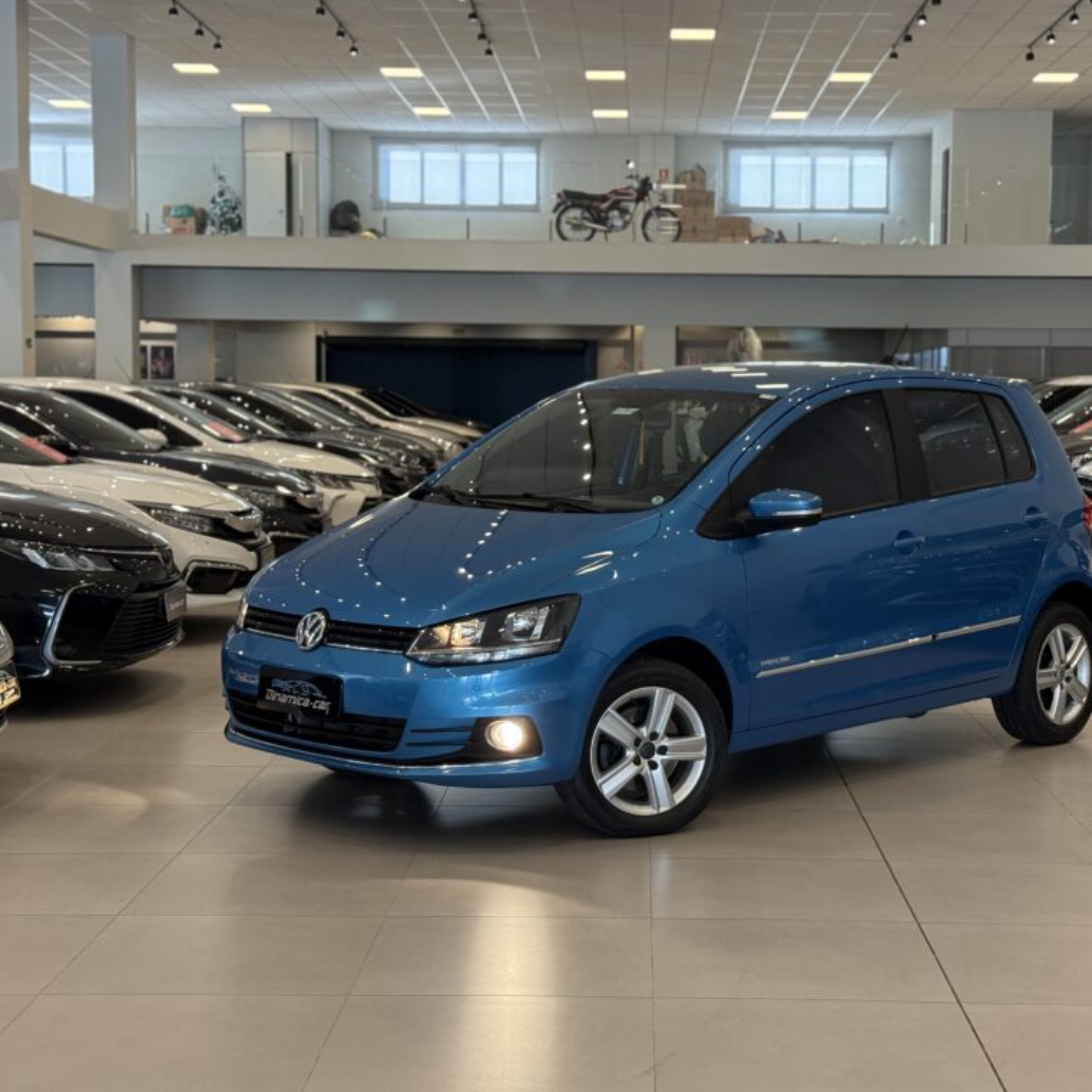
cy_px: 543
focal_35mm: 57
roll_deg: -1.2
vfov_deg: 30.0
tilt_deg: -3.8
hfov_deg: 30.0
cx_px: 635
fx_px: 2034
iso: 200
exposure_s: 1/120
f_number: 1.78
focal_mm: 6.76
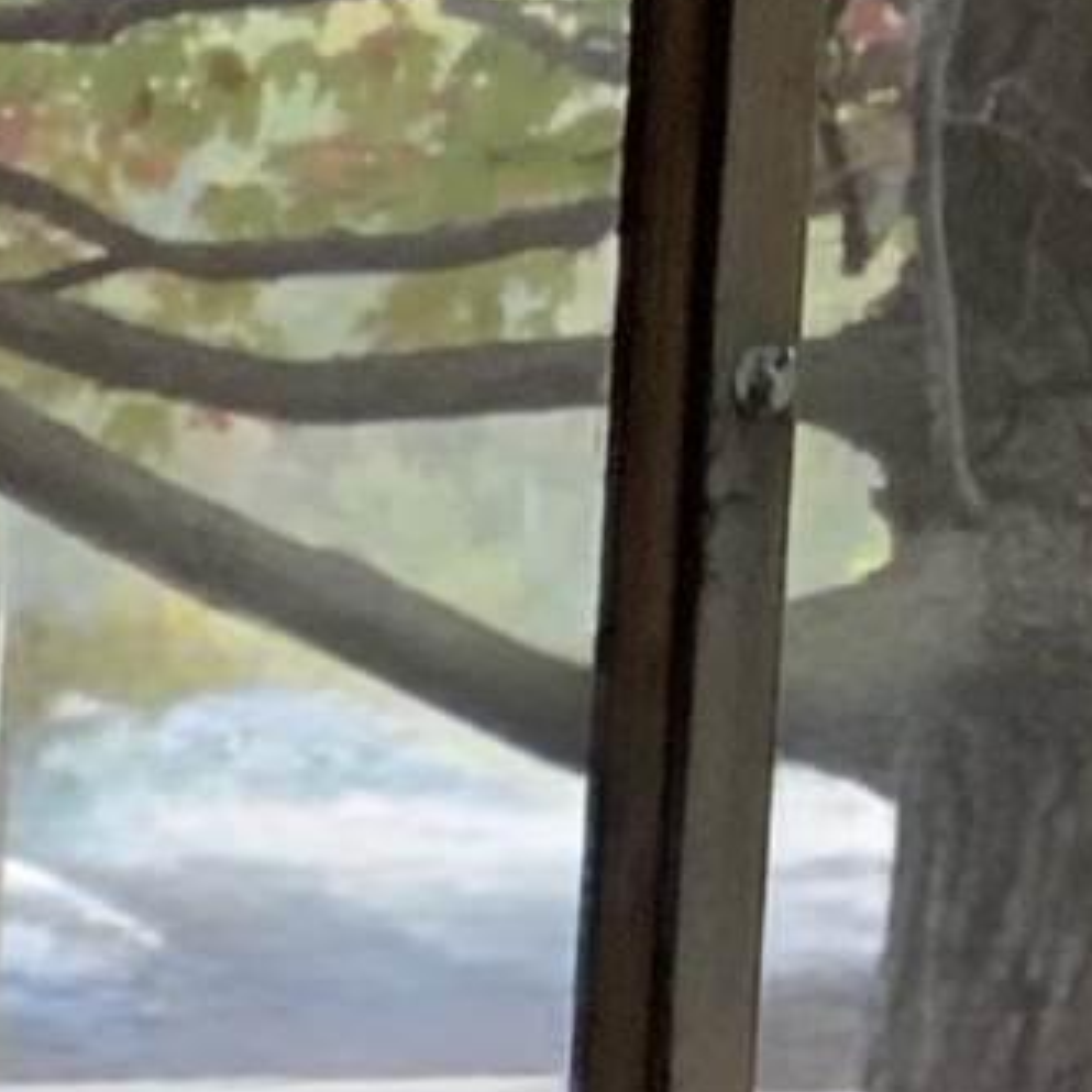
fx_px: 8494
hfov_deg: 6.5
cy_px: 2326
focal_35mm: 238
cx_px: -2616
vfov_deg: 7.0
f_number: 1.8
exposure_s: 1/69
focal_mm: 3
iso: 64
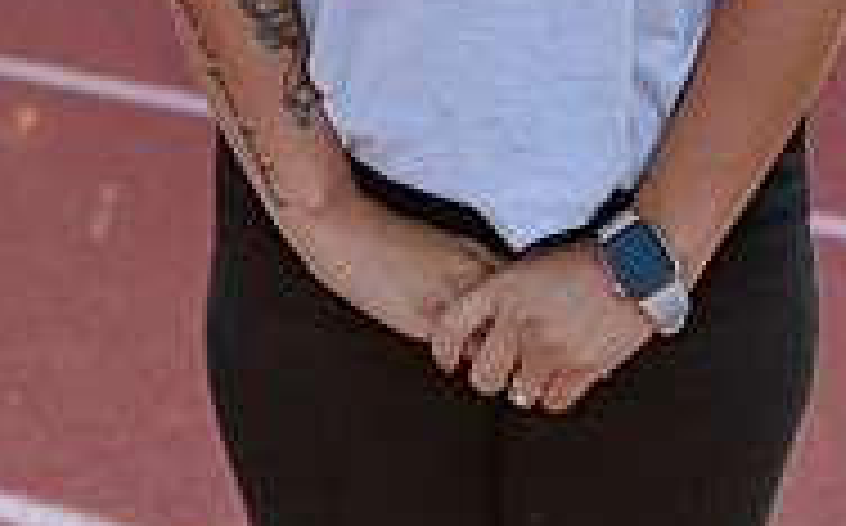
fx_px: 2533
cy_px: -418
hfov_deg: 18.9
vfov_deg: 11.1
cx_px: 522
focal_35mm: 110
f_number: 2.8
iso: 72
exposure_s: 1/125
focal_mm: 45
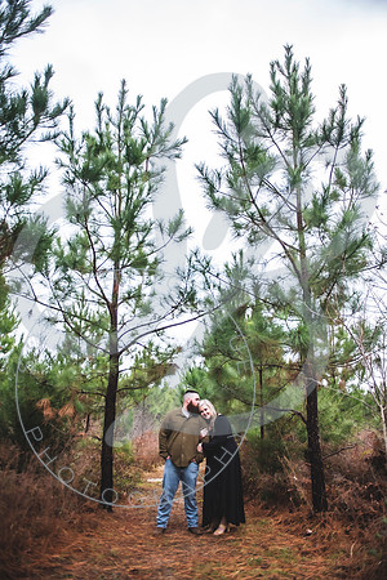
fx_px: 387
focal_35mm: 24
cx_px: 194
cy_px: 290
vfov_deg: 73.7
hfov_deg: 53.1
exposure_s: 1/250
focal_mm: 24
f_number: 2.8
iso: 500
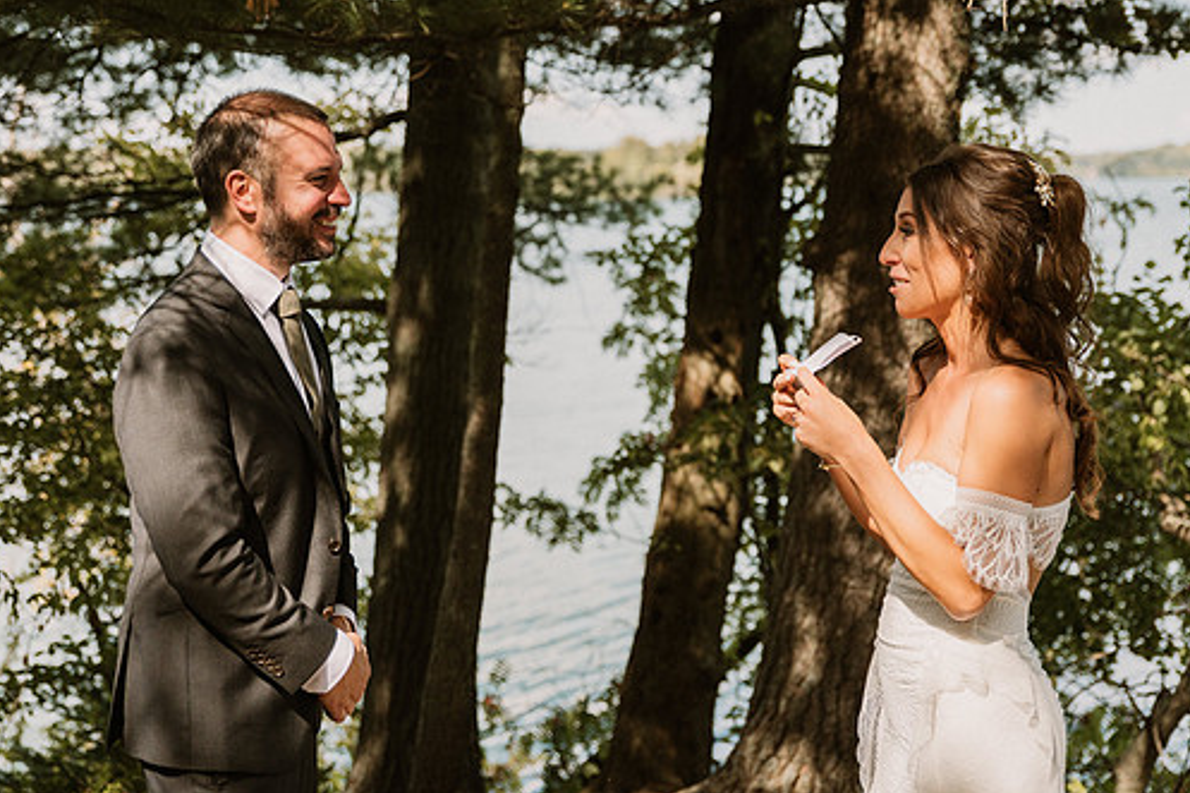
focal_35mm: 67
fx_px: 2214
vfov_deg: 20.3
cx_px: 580
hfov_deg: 30.1
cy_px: 339
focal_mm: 55
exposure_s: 1/8000
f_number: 2.8
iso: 800
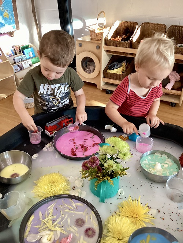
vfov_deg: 58.3
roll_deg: +0.6
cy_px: 122
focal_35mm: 31
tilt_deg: -29.8
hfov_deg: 45.5
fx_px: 218
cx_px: 92
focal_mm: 3.3
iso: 200
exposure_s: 1/50
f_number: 2.4
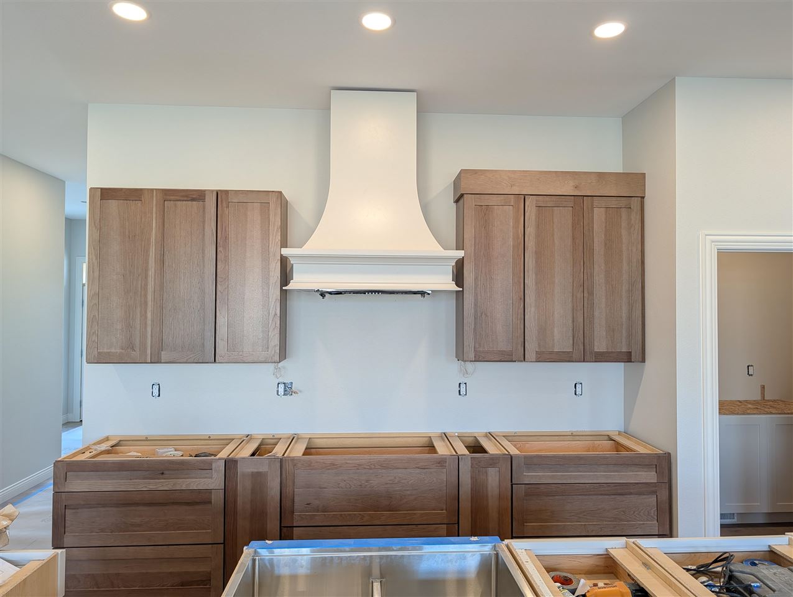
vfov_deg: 56.9
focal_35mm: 24
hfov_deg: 71.5
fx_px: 551
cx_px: 396
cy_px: 298
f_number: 1.68
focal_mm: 6.9
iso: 42
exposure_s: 1/30
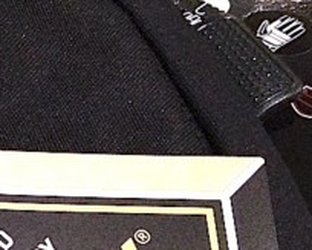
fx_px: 1237
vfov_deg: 11.2
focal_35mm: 134
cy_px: 330
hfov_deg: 13.1
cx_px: -234
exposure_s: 1/20
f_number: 2.4
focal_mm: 4.28
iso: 400
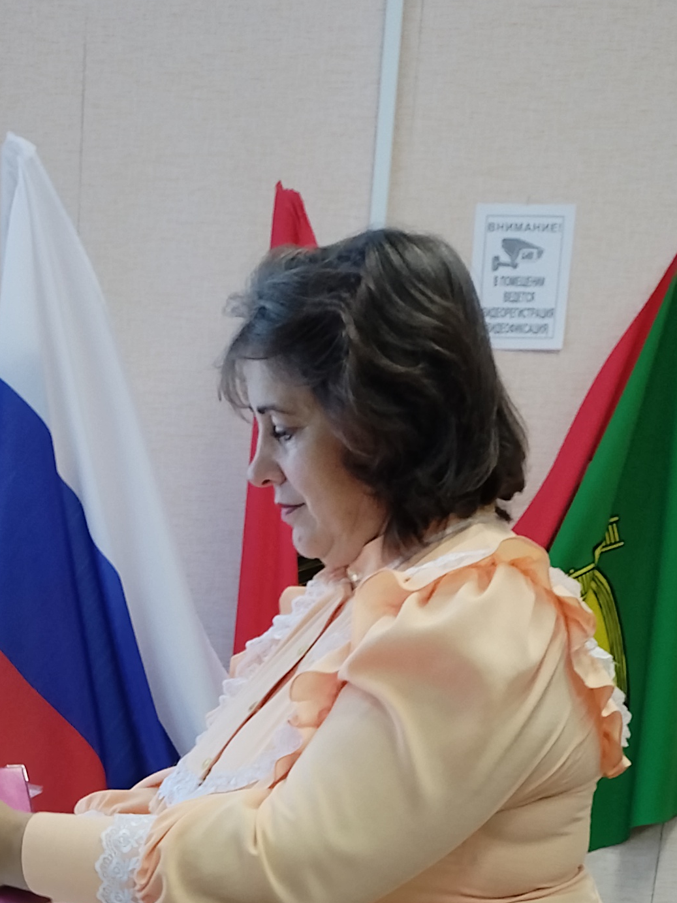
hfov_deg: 19.1
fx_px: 2008
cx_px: 227
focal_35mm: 77
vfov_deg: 22.2
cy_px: 1233
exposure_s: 1/25
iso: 125
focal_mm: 4.25
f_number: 1.8
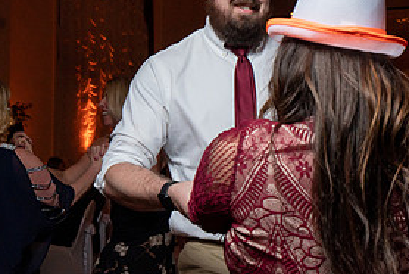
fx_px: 842
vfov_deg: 18.5
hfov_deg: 27.1
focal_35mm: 74
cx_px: 278
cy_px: 150
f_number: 5.6
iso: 1250
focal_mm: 35
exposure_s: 1/200
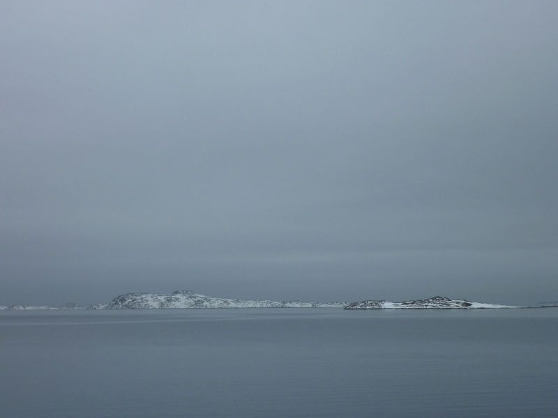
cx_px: 279
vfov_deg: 23.3
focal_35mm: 63
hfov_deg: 30.7
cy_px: 209
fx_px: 1016
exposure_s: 1/320
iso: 80
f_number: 4
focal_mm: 10.3
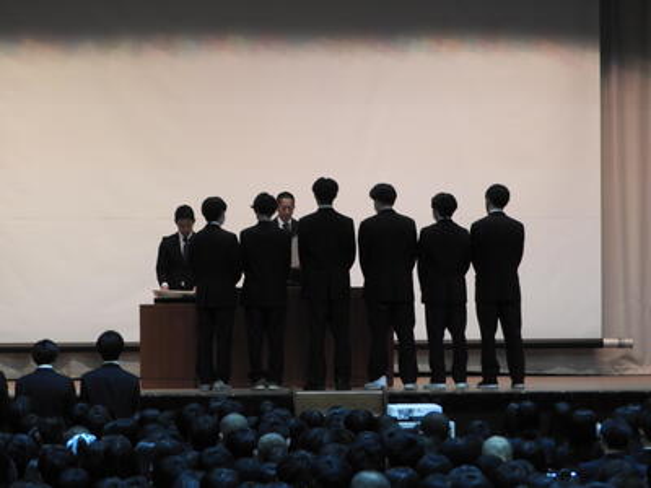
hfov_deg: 11.0
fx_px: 3385
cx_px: 326
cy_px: 244
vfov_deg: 8.2
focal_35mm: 180
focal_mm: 32.2
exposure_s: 1/30
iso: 400
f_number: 5.3
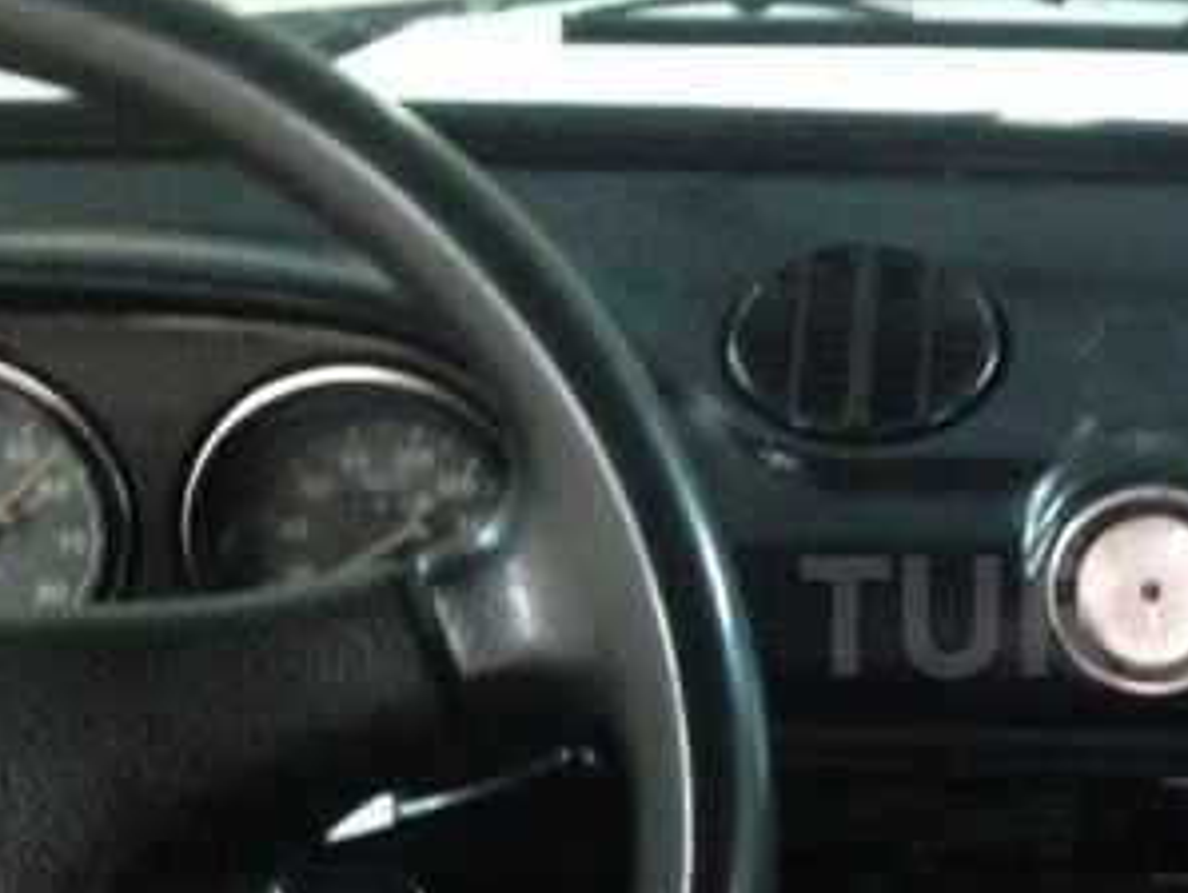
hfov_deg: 25.3
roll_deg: -2.5
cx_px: 1208
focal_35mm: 73
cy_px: 616
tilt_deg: -19.3
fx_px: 2507
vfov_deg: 20.1
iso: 500
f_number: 2.4
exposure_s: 1/15
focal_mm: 4.12
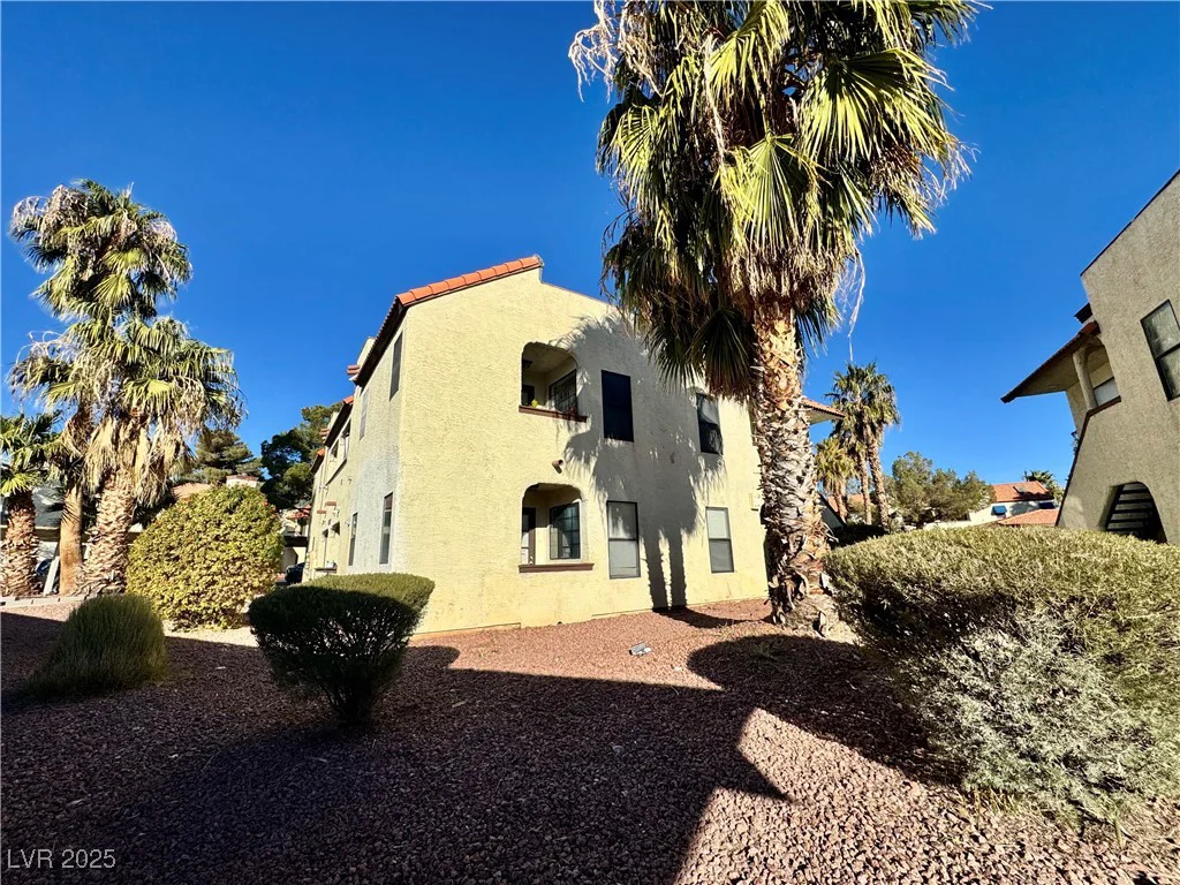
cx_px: 590
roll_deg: +1.3
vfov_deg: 85.7
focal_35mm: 14
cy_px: 442
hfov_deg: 102.1
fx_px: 477
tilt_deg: +13.4
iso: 40
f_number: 2.2
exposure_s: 1/4630
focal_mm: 2.22
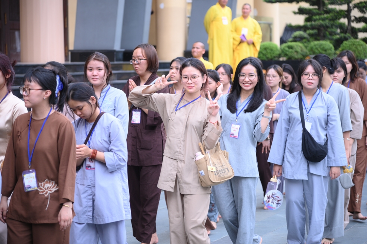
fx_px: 1070
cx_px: 184
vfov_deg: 13.0
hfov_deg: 19.5
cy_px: 122
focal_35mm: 105
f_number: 4
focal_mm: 105
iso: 320
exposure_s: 1/500
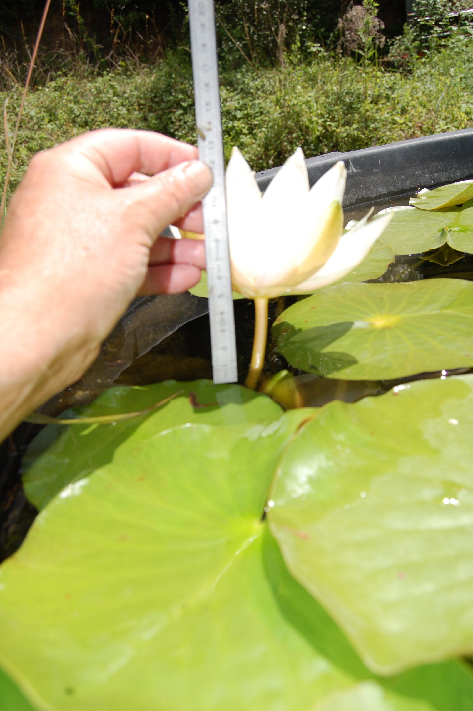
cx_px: 236
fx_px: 592
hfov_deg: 43.5
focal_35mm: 30
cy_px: 356
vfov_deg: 62.0
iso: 200
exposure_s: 1/500
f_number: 7.1
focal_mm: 20
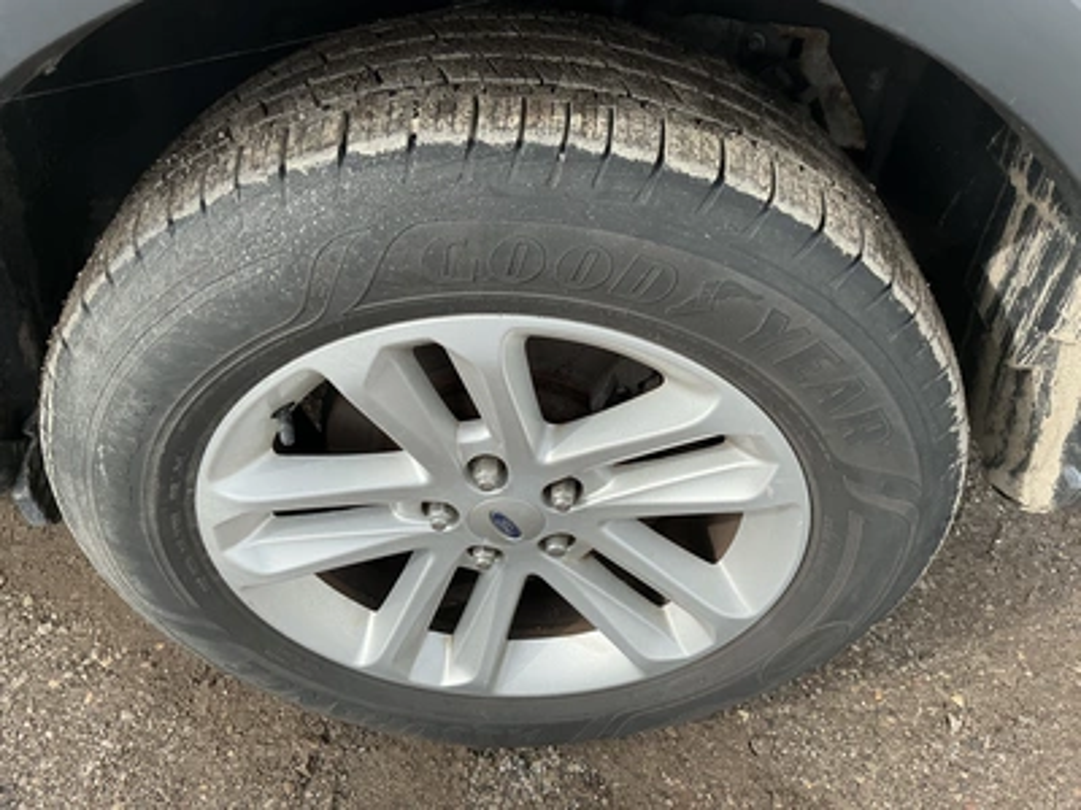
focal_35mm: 28
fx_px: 874
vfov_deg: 49.7
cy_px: 405
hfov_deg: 63.4
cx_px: 540
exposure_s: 1/450
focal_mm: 3
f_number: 1.8
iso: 25
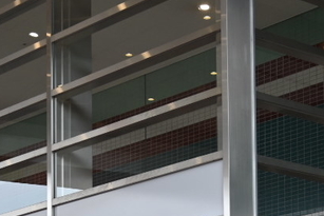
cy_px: 386
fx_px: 1215
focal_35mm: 135
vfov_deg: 9.7
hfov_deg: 15.2
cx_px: 116
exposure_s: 1/200
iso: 400
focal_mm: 34.5
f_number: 4
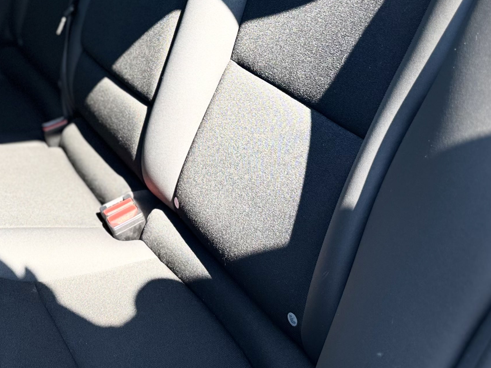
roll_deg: +7.0
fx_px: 808
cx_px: 95
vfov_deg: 25.1
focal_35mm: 57
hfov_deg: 32.8
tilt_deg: -23.4
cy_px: 65
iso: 80
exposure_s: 1/430
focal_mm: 6.76
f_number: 1.78
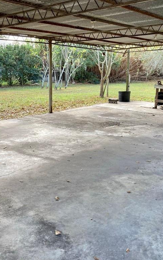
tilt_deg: -9.6
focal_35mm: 39
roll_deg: -0.8
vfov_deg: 50.3
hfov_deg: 32.8
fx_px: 277
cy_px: 117
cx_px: 87
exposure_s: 1/121
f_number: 1.8
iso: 50
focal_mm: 3.99
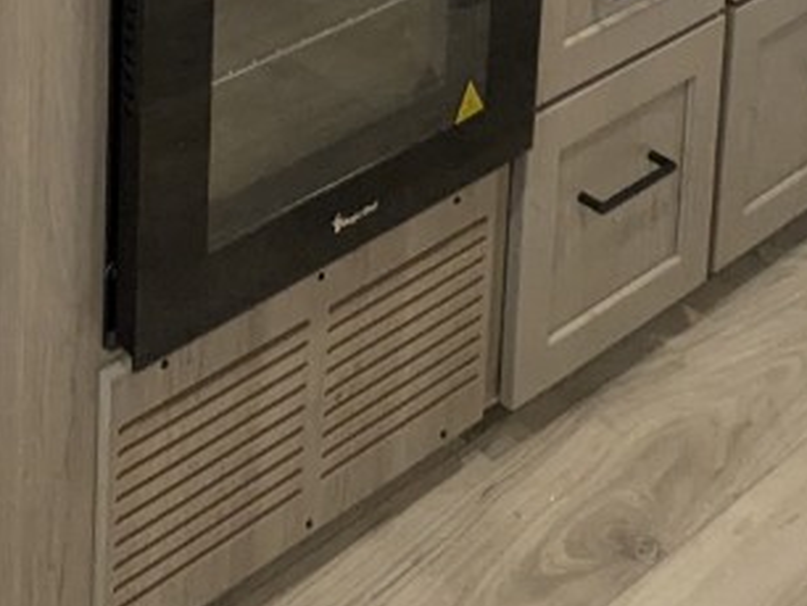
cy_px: -667
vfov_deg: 15.4
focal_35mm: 73
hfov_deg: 24.3
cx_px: -146
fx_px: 1703
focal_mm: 2.35
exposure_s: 1/60
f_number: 2.2
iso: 182
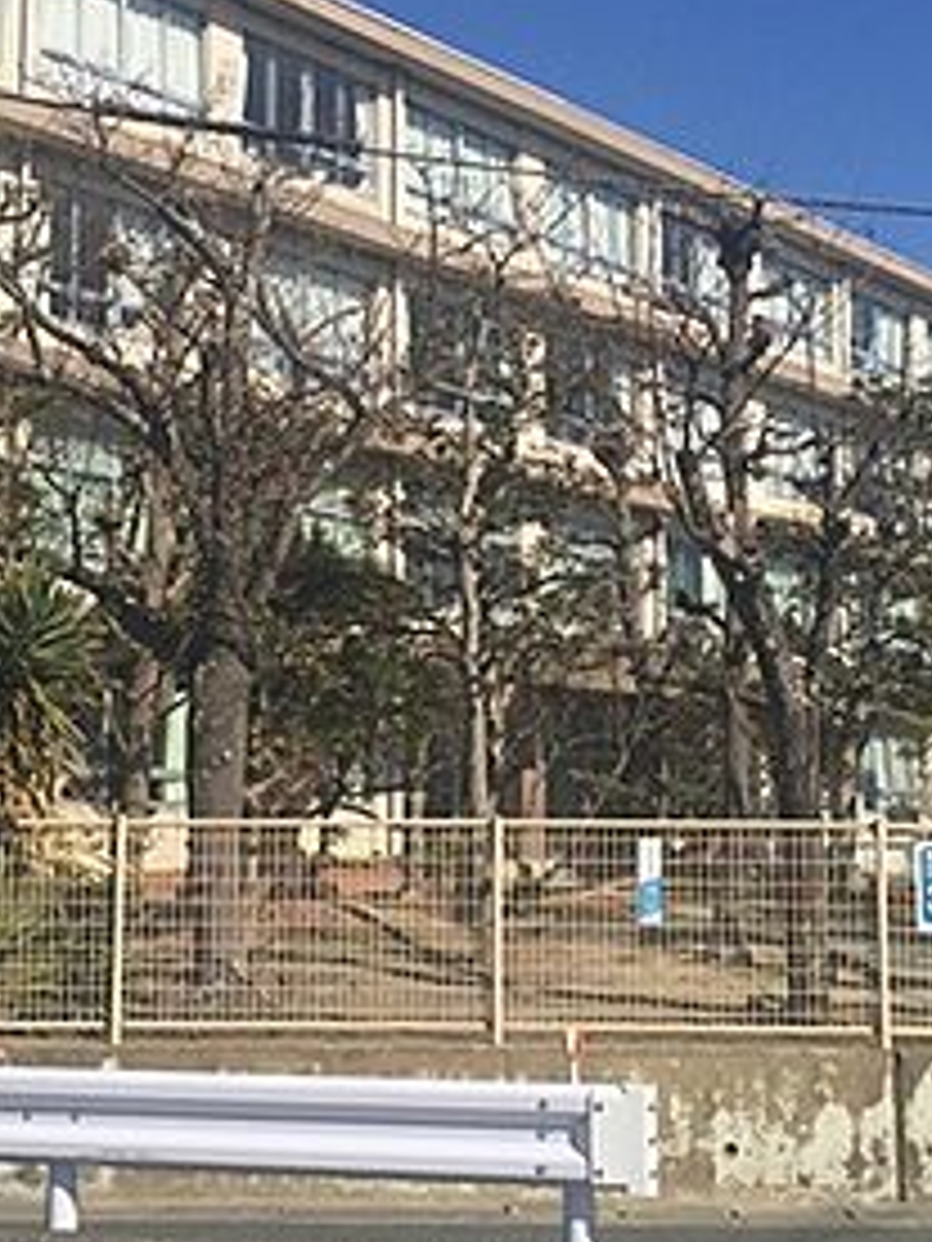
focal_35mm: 63
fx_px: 2262
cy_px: 450
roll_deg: -0.5
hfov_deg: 23.2
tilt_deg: +10.0
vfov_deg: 30.6
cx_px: 374
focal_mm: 4.15
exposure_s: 1/3597
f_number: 2.2
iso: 32
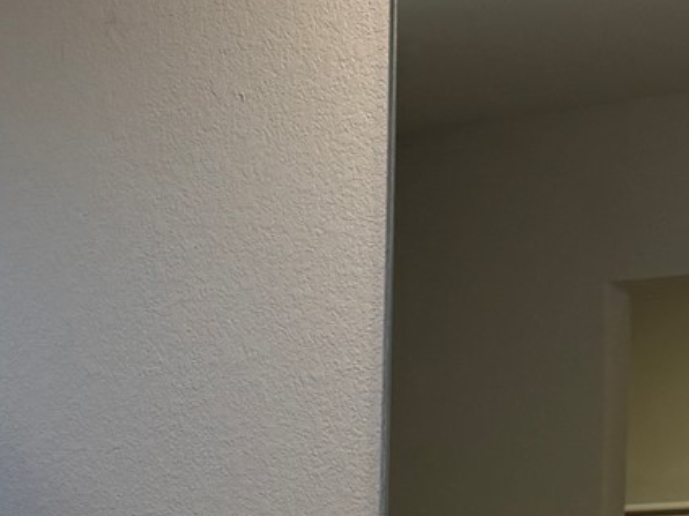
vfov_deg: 11.9
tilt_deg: -8.0
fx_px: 2309
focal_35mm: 116
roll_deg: +1.0
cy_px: 886
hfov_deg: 16.6
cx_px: 10
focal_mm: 6.76
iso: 160
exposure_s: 1/123
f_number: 1.78
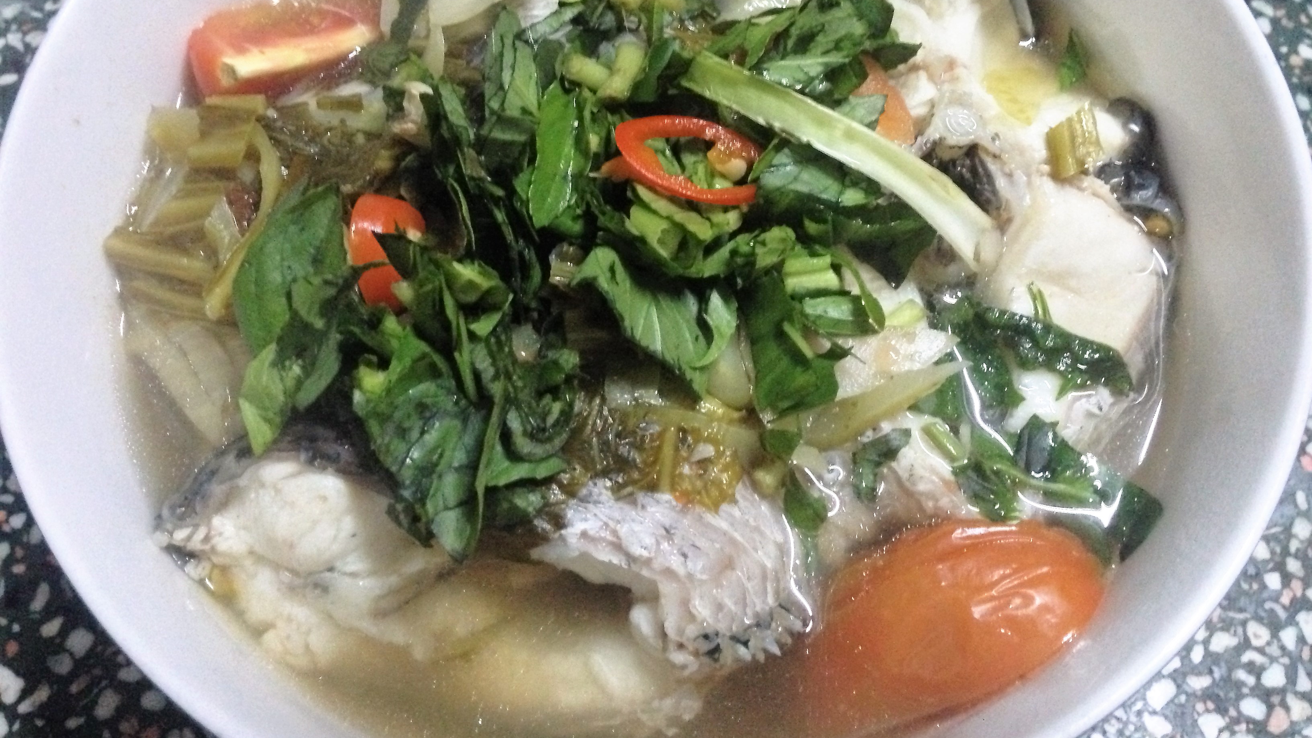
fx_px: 1252
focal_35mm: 36
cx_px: 656
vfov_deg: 32.7
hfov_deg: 55.3
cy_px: 287
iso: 640
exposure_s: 1/15
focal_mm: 4.12
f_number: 2.4
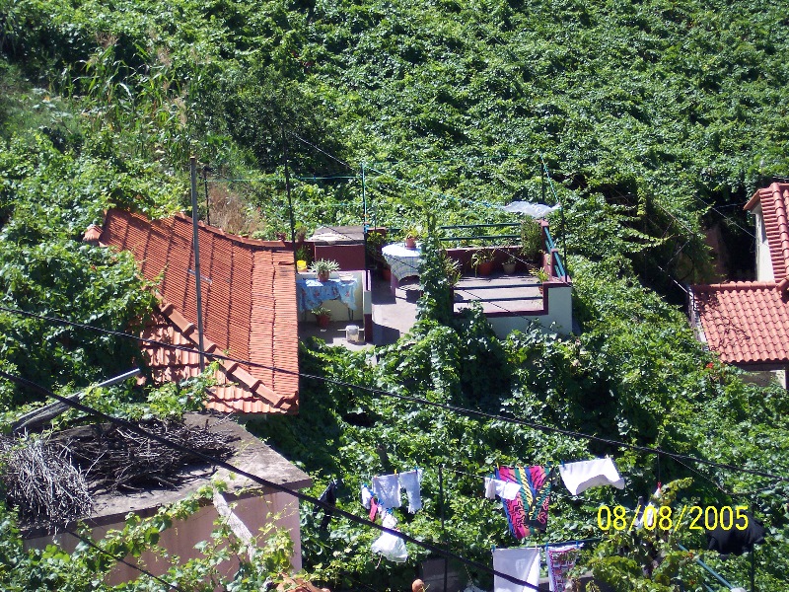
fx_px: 2598
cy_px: 296
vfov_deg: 13.0
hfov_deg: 17.3
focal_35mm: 114
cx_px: 394
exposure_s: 1/500
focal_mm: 24
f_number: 4.8
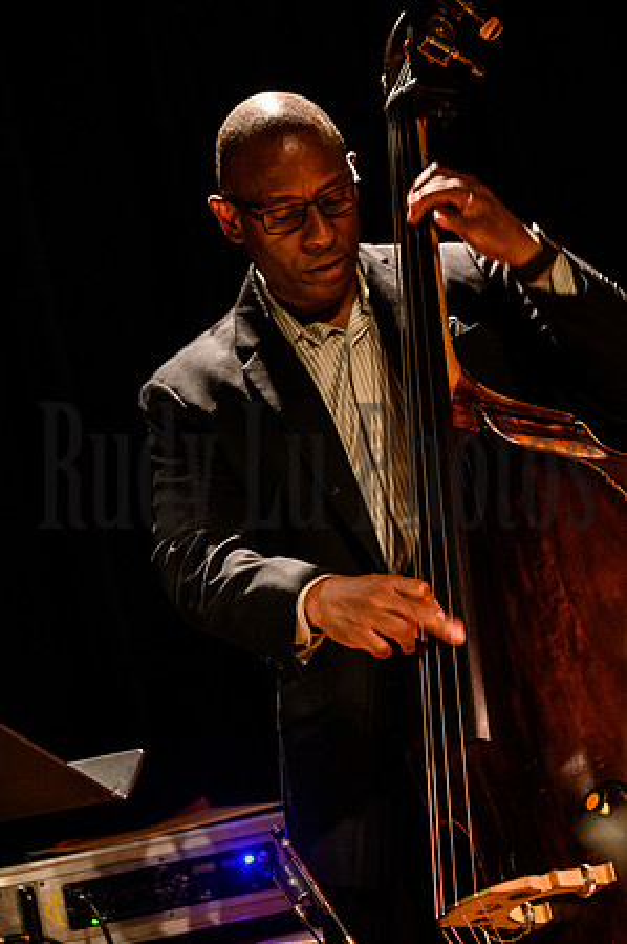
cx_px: 314
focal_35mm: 135
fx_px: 3535
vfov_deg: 15.2
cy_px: 472
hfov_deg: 10.1
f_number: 4
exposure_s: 1/60
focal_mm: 135
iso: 6400
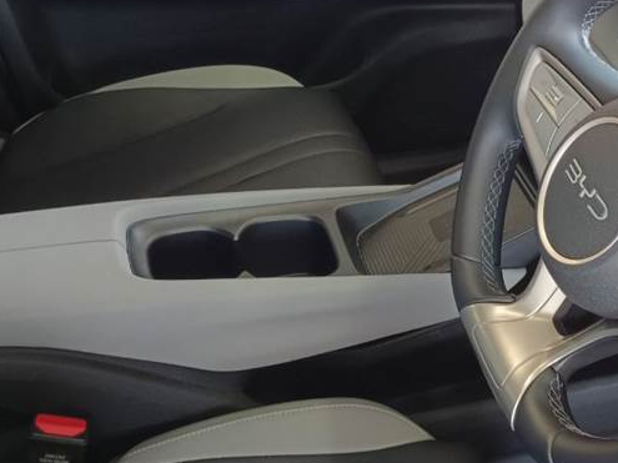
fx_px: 1071
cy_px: 259
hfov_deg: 32.1
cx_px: 378
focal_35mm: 60
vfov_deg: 24.4
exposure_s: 1/25
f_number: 1.79
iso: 2204
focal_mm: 4.84
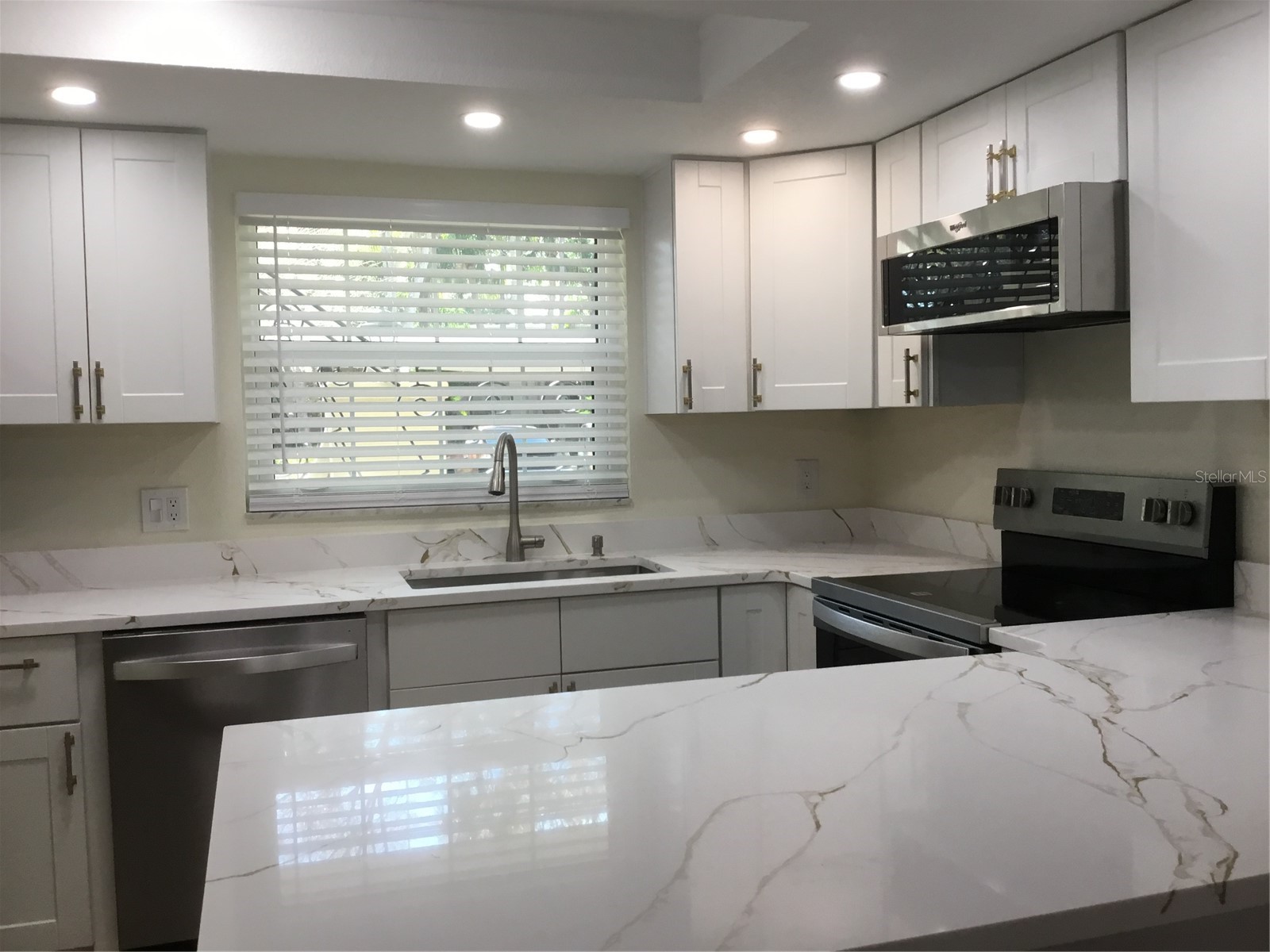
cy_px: 476
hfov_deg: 58.4
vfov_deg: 45.4
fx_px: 1137
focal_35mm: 31
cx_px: 635
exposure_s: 1/40
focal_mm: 3.3
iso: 25
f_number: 2.4
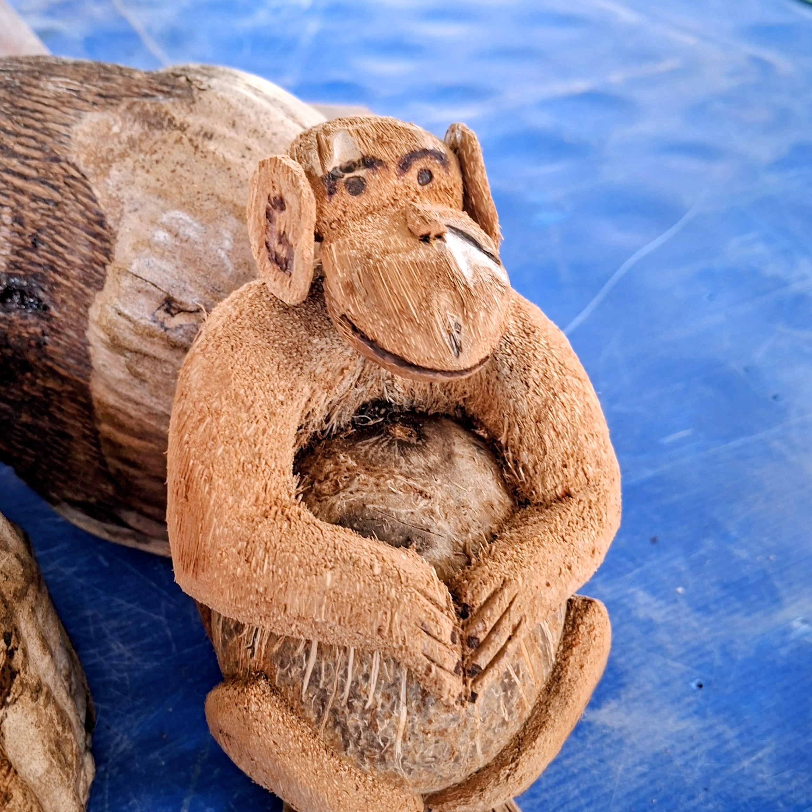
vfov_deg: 47.2
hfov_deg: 47.0
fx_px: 929
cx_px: 330
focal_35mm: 35
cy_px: 433
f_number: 1.8
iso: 250
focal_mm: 5.54
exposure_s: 1/33
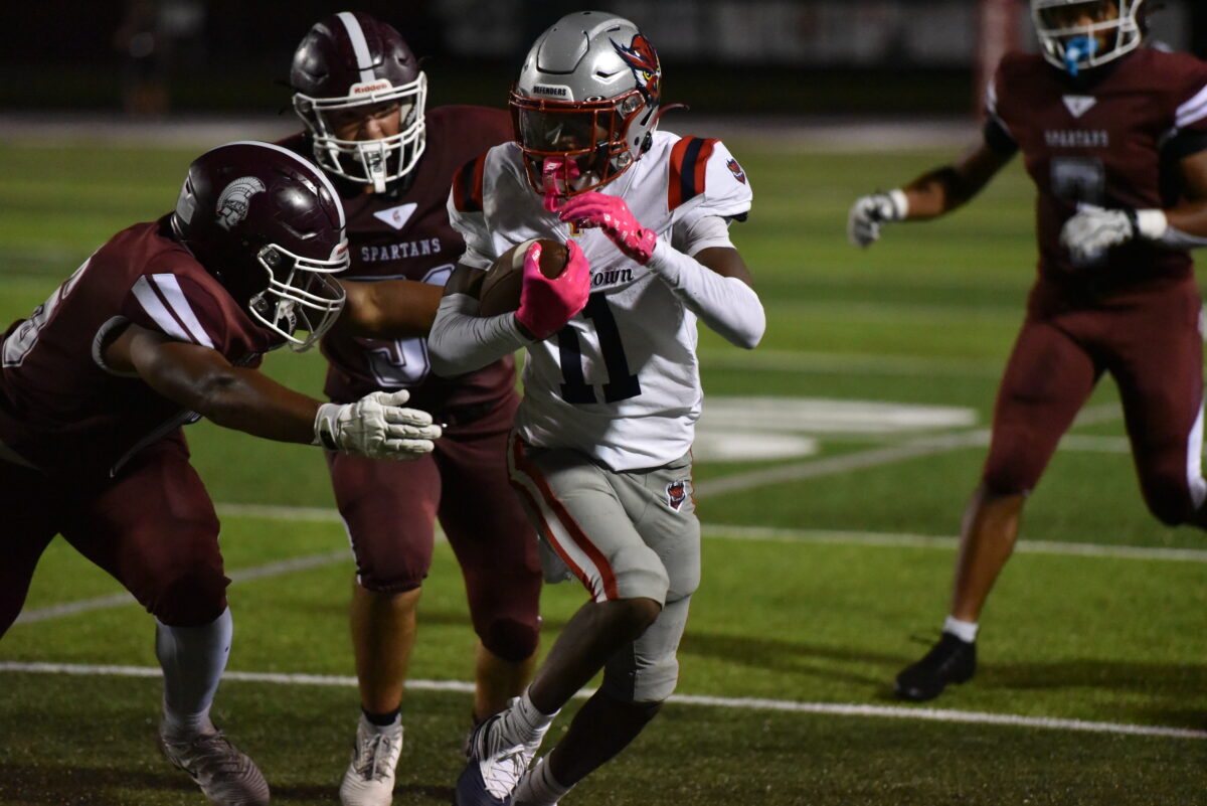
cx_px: 604
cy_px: 403
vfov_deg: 6.9
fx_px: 6708
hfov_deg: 10.3
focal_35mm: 200
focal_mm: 200
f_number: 2.8
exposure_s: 1/2500
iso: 12800
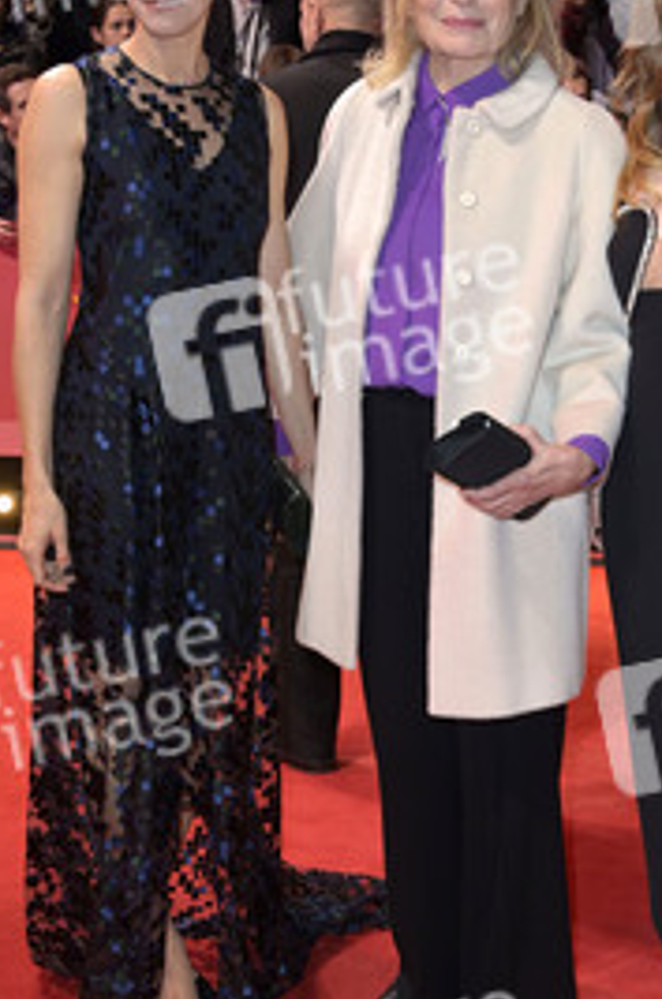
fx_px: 1578
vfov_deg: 35.1
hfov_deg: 23.6
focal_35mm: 57
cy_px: 520
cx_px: 449
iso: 1000
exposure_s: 1/160
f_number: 5.6
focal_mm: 38
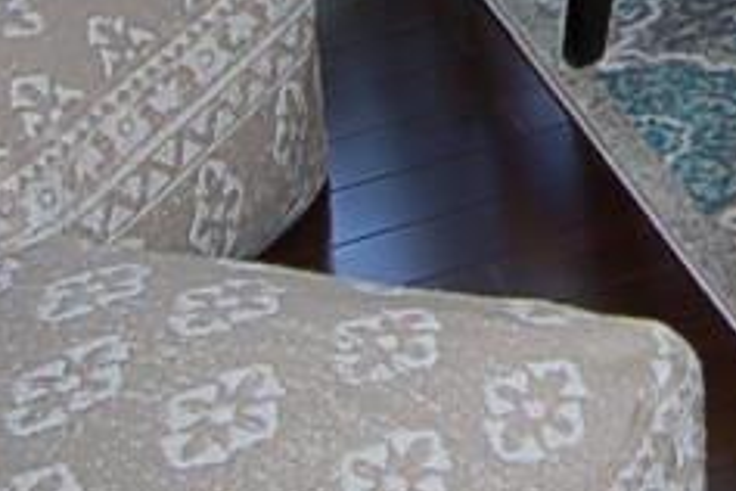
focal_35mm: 114
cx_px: 882
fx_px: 2330
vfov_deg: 10.6
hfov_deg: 17.1
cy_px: -618
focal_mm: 12
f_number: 4
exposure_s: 1/60
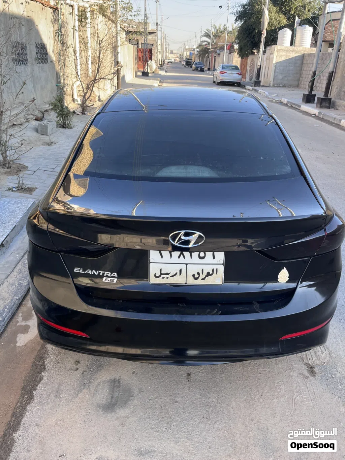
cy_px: 230
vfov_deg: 67.3
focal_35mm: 26
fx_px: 345
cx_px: 172
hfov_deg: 53.1
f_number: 1.6
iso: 50
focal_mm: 5.1
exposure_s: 1/373
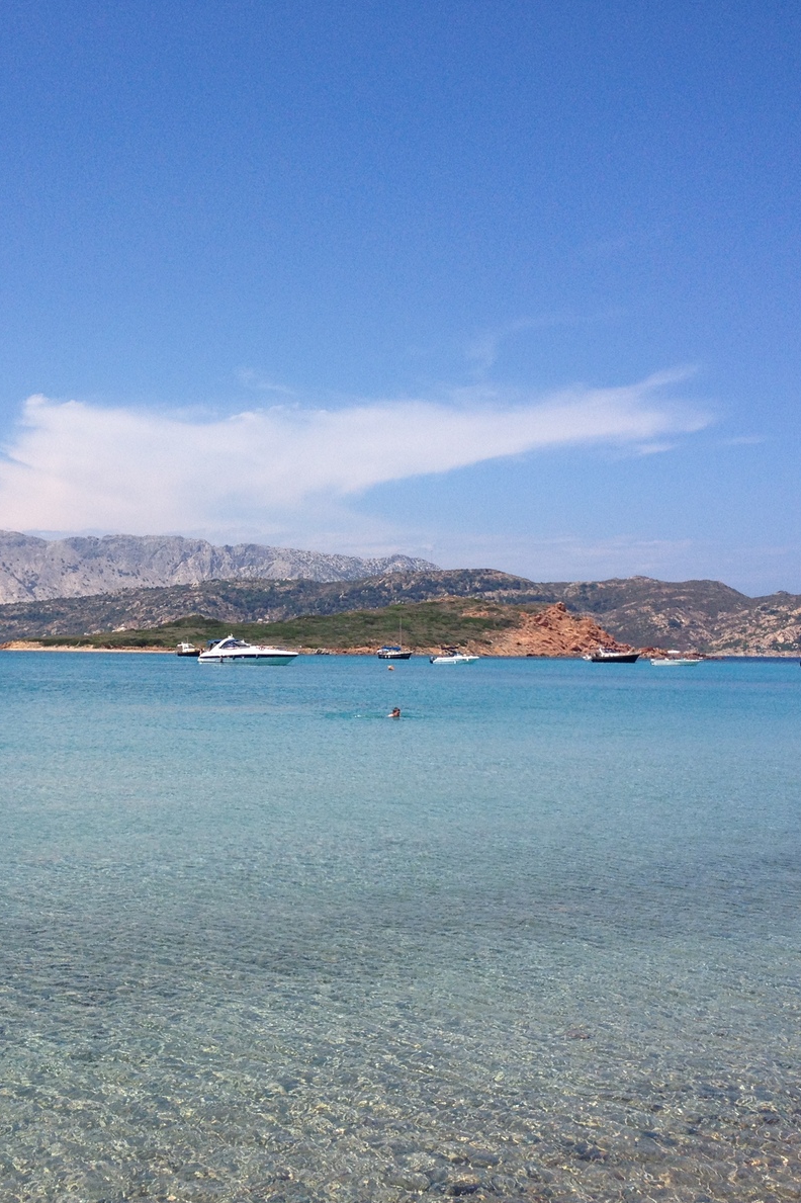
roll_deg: +0.7
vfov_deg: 40.4
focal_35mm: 49
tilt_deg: +0.4
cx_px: 281
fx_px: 1636
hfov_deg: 27.4
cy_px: 599
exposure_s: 1/2513
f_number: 2.4
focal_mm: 4.28
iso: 50
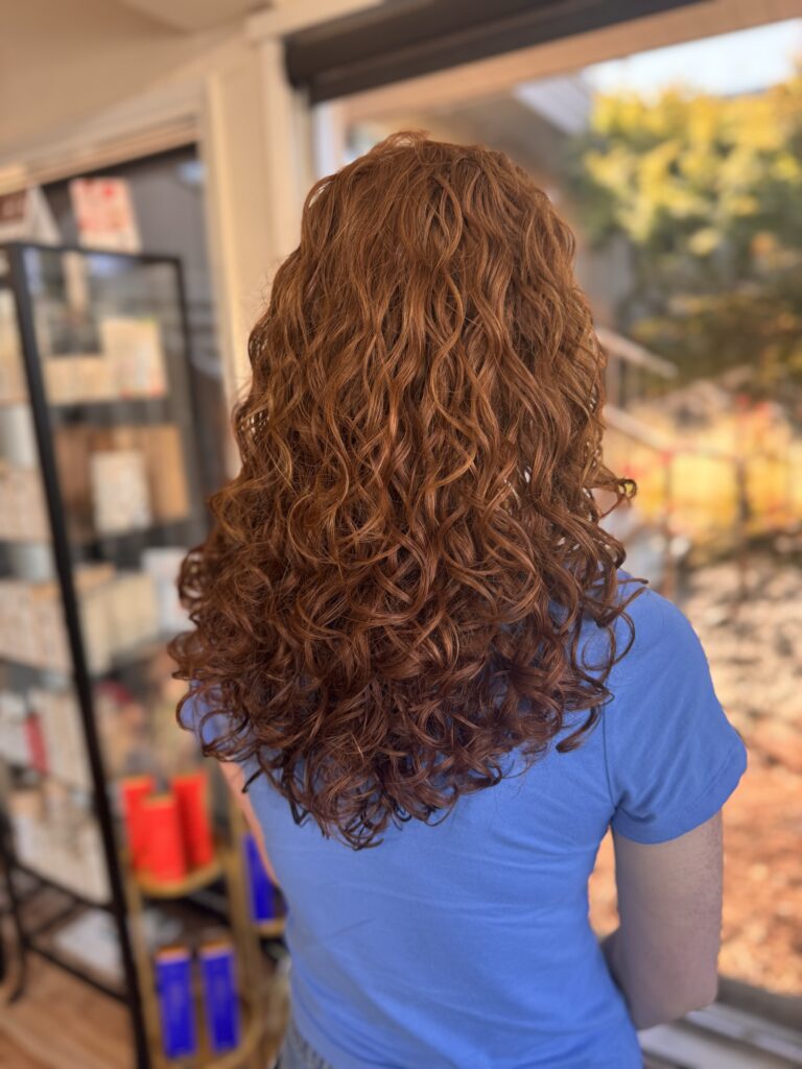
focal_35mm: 24
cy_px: 534
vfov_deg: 71.6
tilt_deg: -11.6
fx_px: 741
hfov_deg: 56.8
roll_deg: +2.8
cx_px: 401
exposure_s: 1/120
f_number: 1.78
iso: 80
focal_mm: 6.76
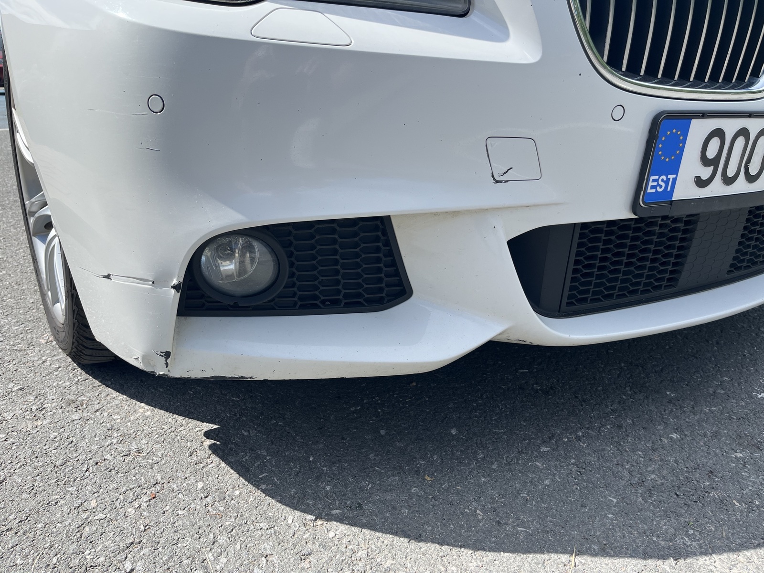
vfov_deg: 53.1
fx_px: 574
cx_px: 382
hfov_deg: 67.3
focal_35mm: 26
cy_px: 286
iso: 50
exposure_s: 1/2062
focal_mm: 5.1
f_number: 1.6
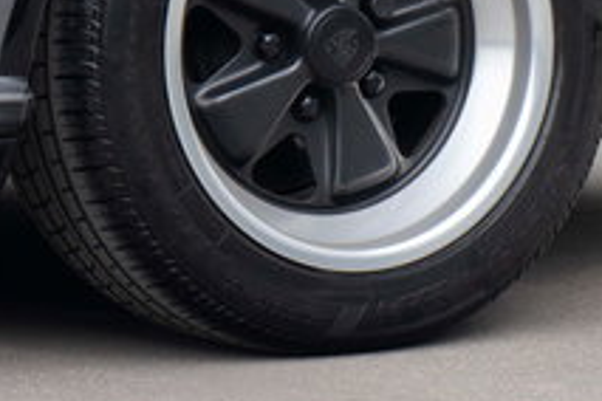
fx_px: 4046
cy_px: -217
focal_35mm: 242
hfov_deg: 8.5
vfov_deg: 5.6
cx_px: 288
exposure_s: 1/50
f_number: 5.6
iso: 50
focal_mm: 67
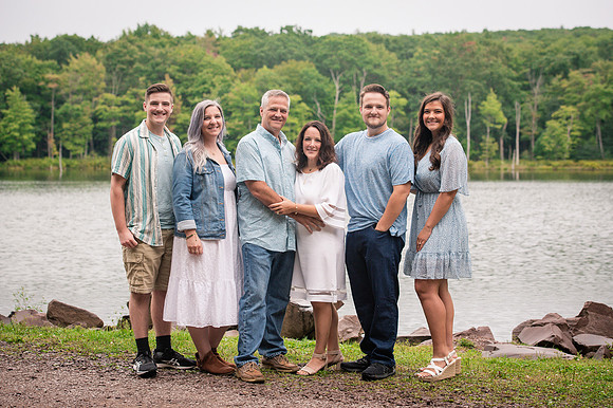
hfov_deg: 26.9
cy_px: 190
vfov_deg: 18.1
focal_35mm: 75
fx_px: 1283
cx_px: 316
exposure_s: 1/800
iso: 800
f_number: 4.5
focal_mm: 70
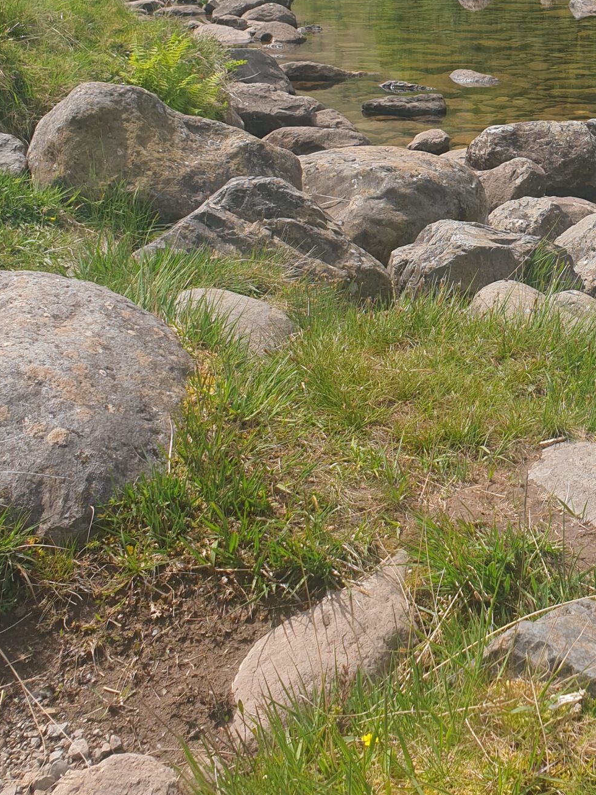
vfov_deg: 36.1
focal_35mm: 51
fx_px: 1171
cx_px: 573
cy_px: 149
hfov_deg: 27.2
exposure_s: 1/1075
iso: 50
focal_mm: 4.3
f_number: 2.4
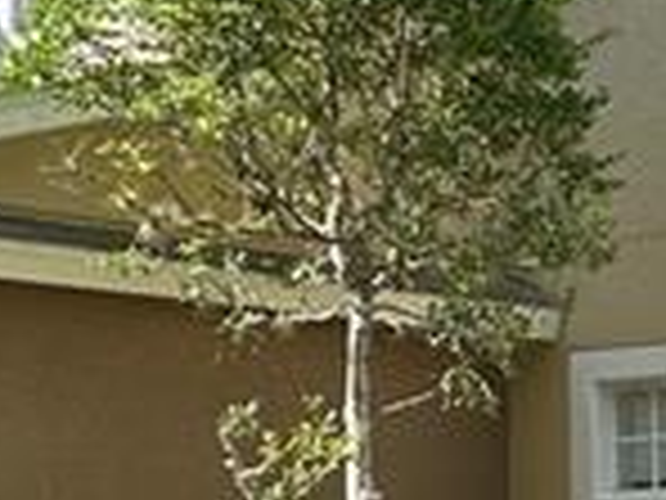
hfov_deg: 14.9
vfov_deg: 15.0
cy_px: 509
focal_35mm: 97
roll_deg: +1.8
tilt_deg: +1.3
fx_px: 1866
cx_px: 1476
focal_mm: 2.22
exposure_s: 1/633
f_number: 2.2
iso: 40
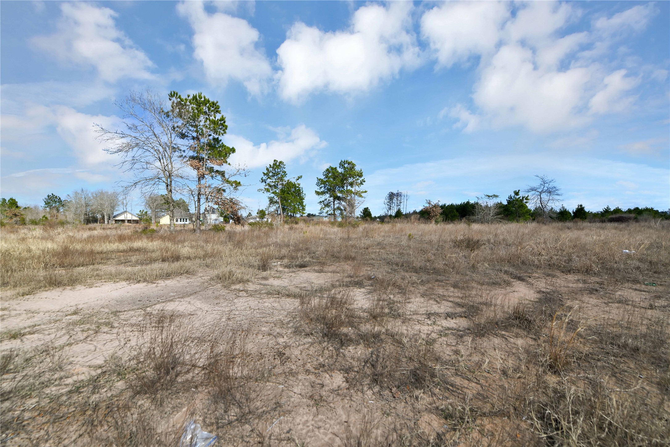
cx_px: 335
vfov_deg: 81.2
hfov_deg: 104.3
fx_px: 261
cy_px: 224
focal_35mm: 14
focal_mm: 14
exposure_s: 1/400
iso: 100
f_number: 8
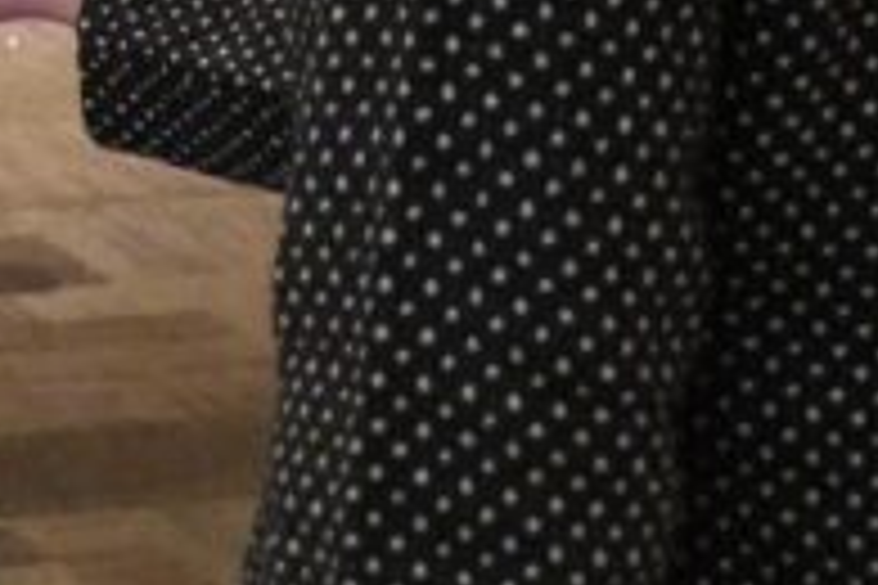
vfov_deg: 7.0
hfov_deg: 10.4
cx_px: -581
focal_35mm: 189
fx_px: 4609
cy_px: -596
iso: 3200
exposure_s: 1/80
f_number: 2.8
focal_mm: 13
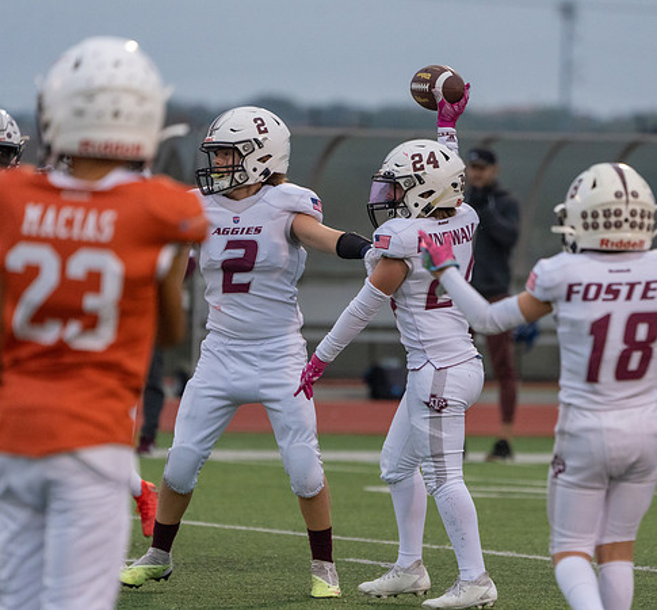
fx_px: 8655
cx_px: 429
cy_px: 318
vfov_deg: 4.0
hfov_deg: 4.3
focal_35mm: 418
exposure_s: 1/1000
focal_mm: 327
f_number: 5.6
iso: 4000
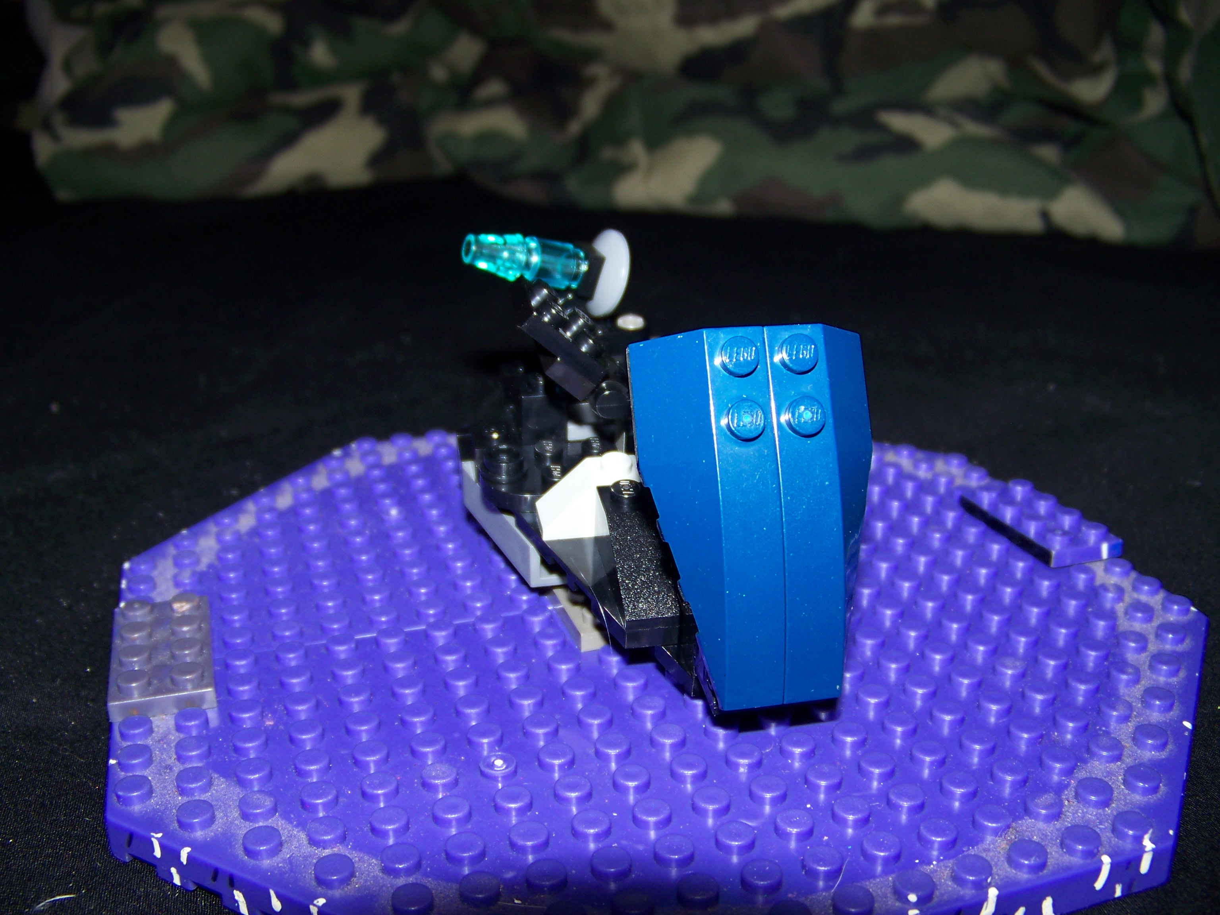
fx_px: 1269
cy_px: 458
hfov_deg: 51.4
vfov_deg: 39.7
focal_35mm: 36
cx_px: 610
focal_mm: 5.85
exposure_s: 1/30
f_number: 2.8
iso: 64
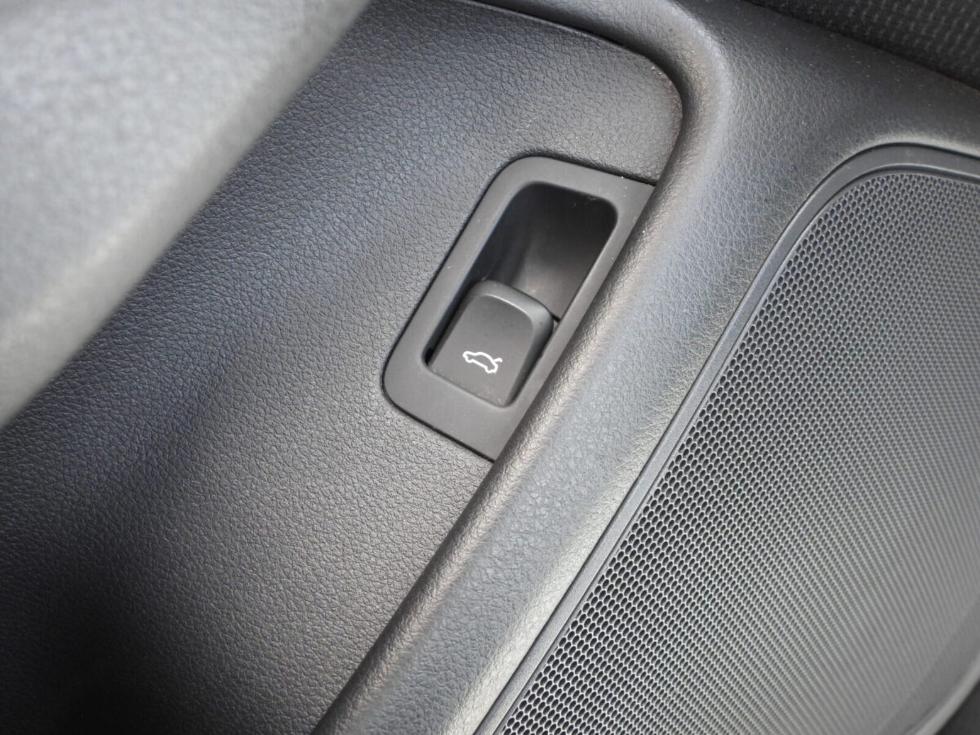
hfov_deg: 32.2
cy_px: 368
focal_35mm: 60
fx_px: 1699
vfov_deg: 24.4
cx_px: 490
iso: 360
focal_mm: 10.7
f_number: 3.5
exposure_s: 1/30
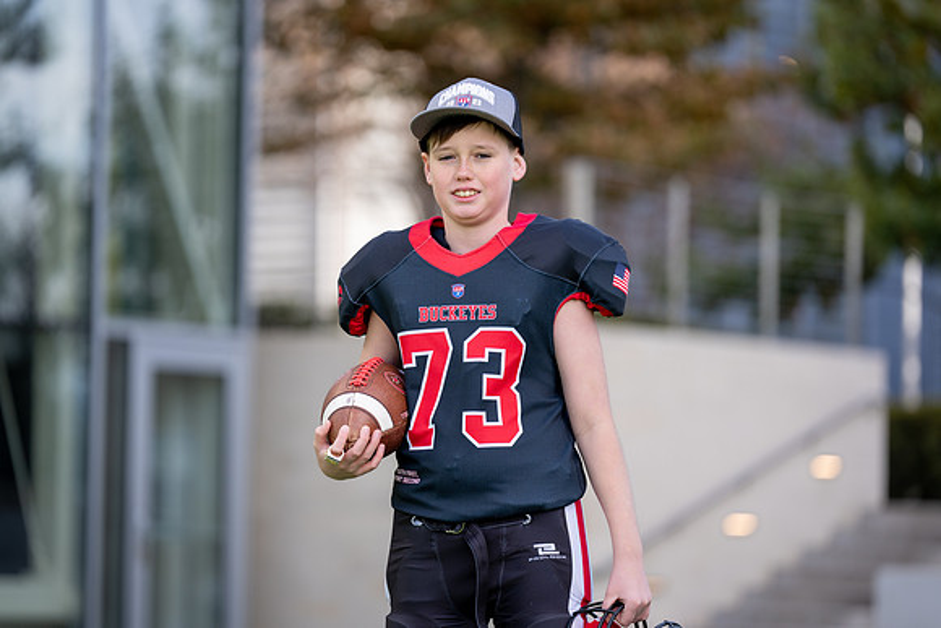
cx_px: 470
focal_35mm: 163
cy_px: 314
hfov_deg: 12.6
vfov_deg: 8.4
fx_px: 4267
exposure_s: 1/500
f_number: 2.8
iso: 100
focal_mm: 158
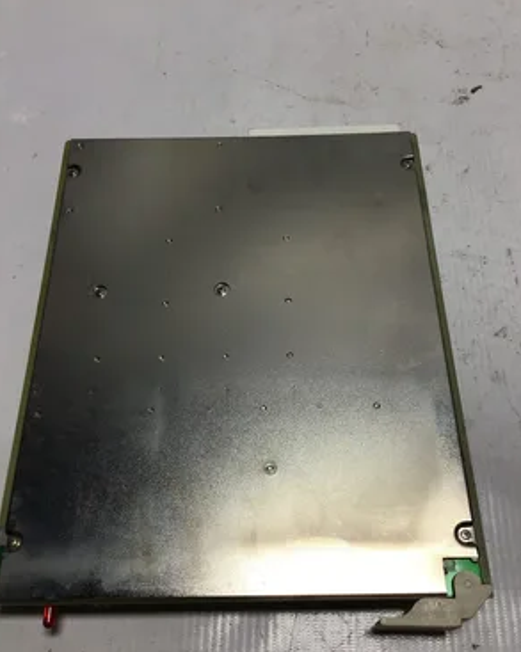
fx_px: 637
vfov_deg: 54.2
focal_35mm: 33
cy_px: 348
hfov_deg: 44.5
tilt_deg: -61.1
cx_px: 261
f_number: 2.4
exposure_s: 1/382
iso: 25
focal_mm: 3.3
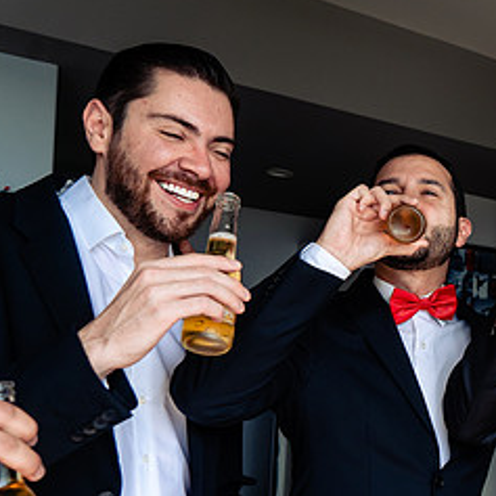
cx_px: 582
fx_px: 811
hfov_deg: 29.6
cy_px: 340
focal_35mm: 50
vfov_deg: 33.6
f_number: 5
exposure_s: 1/400
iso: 500
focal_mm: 24
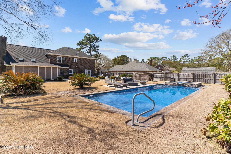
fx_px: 109
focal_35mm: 17
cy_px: 77
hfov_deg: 93.3
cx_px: 116
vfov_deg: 70.4
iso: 125
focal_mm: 17
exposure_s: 1/800
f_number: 6.3
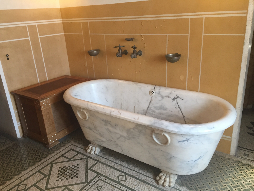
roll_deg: +2.9
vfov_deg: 48.2
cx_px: 127
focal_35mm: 29
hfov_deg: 61.7
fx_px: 213
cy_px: 96
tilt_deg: -19.8
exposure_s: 1/33
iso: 64
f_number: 2.2
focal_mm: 4.15
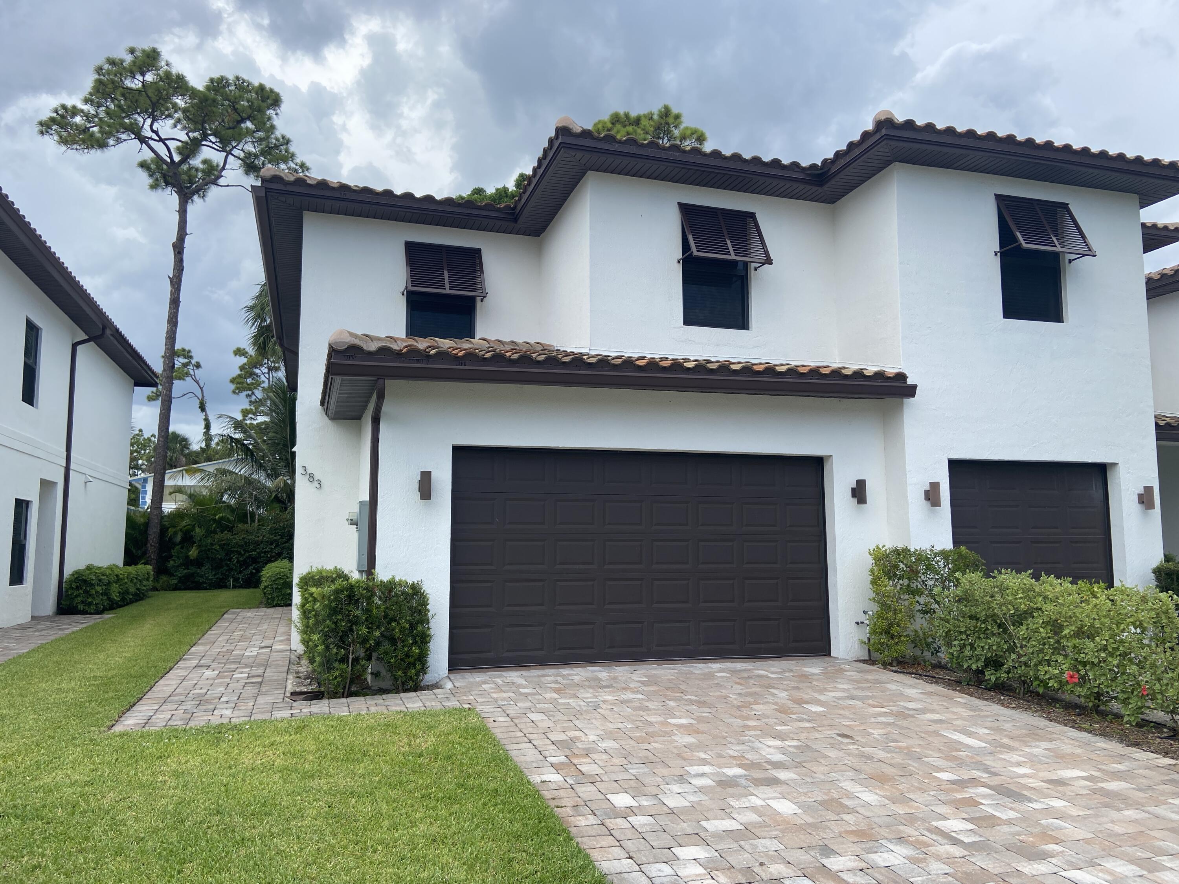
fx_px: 886
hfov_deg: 67.3
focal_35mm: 26
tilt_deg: +6.2
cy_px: 442
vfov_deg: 53.1
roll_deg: +0.6
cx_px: 590
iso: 32
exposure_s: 1/1218
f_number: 1.8
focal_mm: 4.25
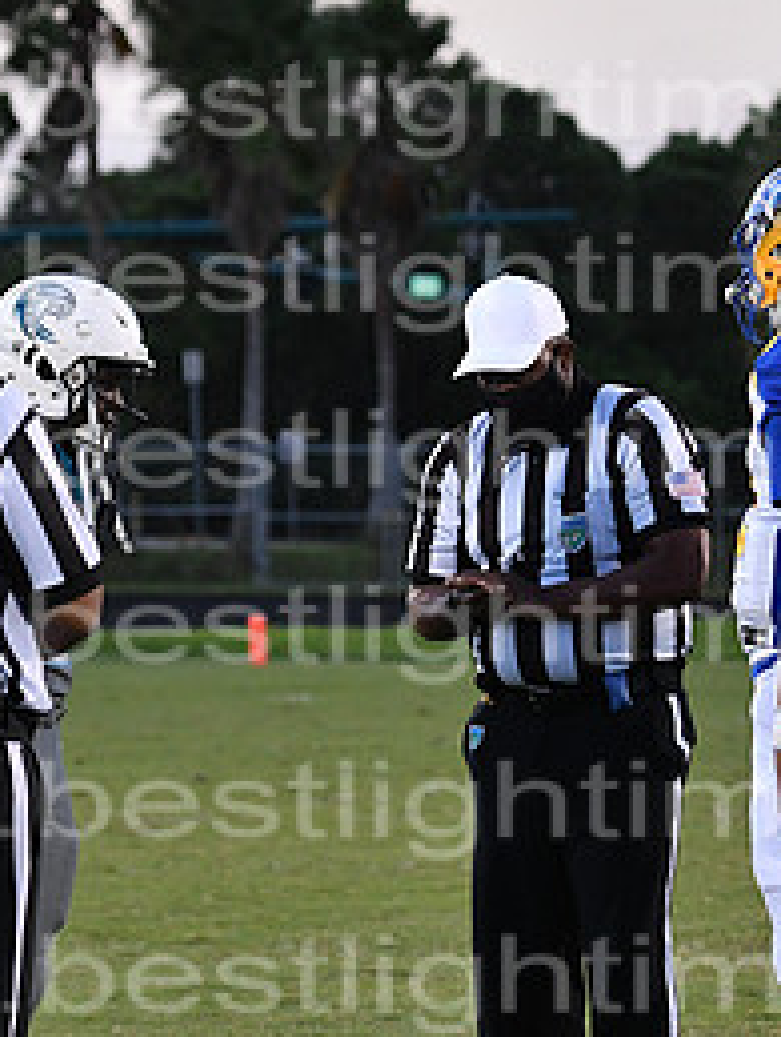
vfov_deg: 7.2
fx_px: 8225
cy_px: 547
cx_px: 561
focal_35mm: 274
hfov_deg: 5.4
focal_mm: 85
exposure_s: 1/800
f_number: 4
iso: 1600
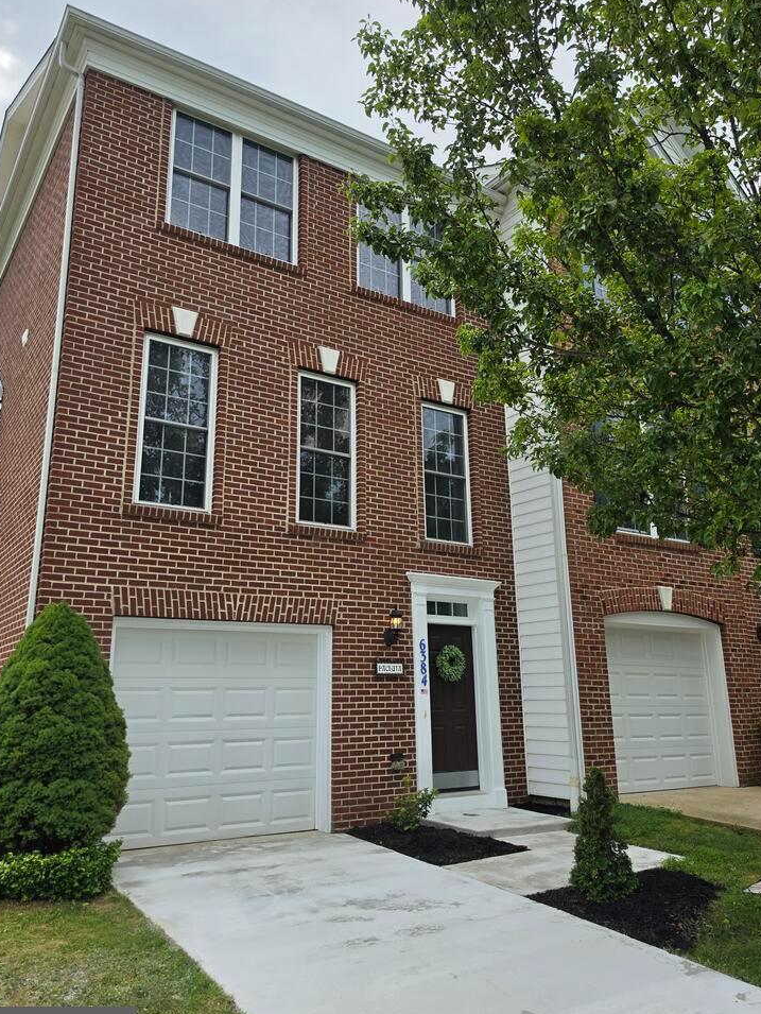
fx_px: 762
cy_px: 494
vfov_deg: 67.3
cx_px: 381
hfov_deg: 53.1
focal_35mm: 26
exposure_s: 1/7939
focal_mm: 6.5
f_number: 1.4
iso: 64
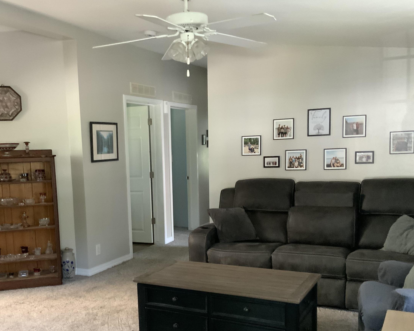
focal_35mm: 40
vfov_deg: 37.0
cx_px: 157
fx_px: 490
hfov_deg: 45.4
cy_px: 218
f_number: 1.8
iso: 320
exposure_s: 1/40
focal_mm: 3
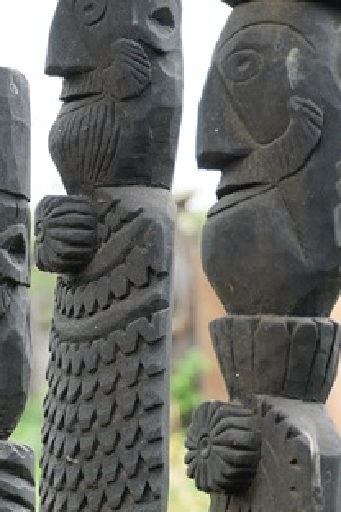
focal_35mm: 246
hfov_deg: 5.6
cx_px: -20
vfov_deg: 8.3
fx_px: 3495
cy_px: 446
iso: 320
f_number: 5
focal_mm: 50
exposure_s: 1/80
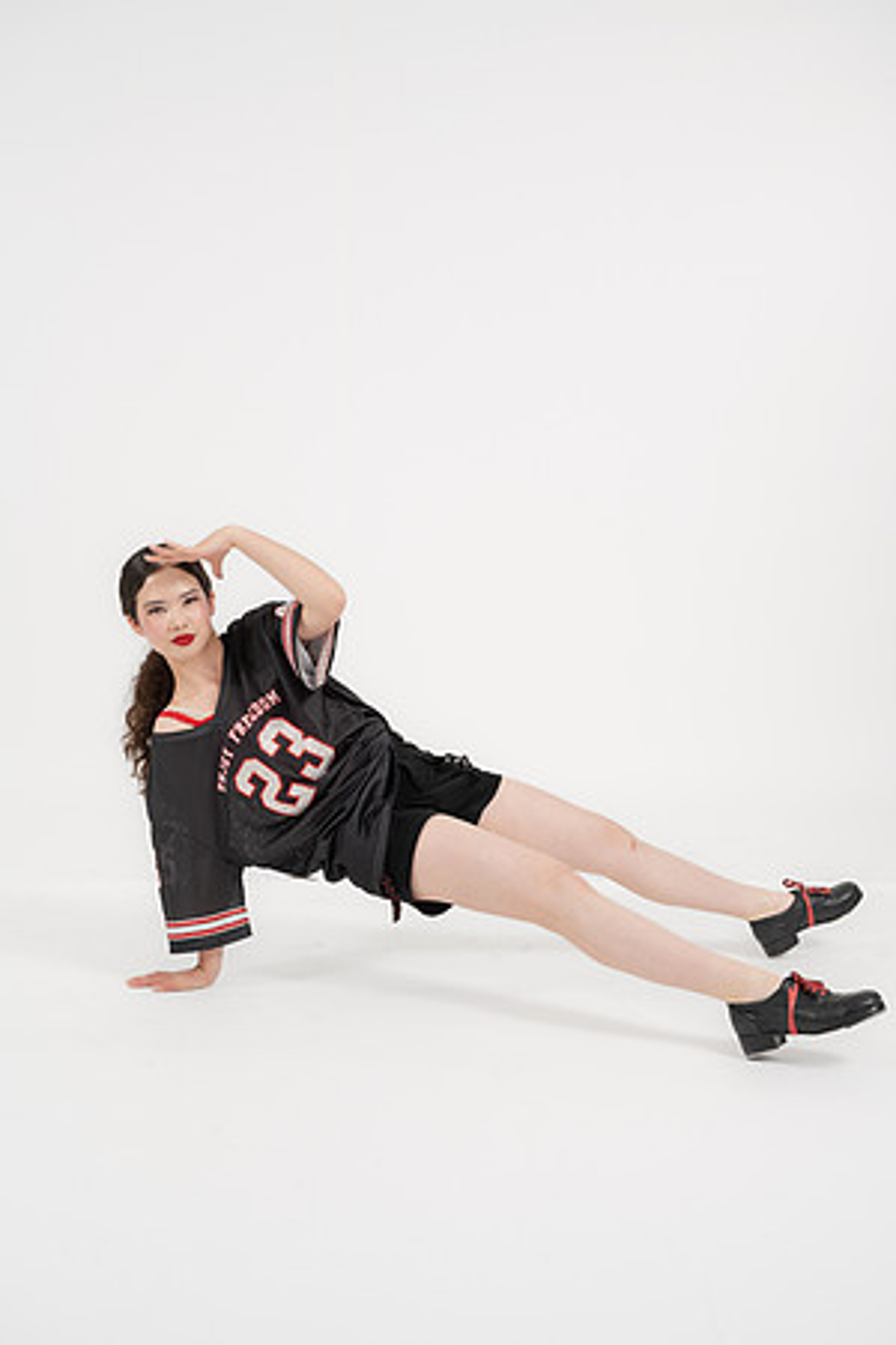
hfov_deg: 34.2
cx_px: 448
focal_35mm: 39
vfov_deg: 49.6
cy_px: 672
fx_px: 1456
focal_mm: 39
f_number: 8
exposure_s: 1/125
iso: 320
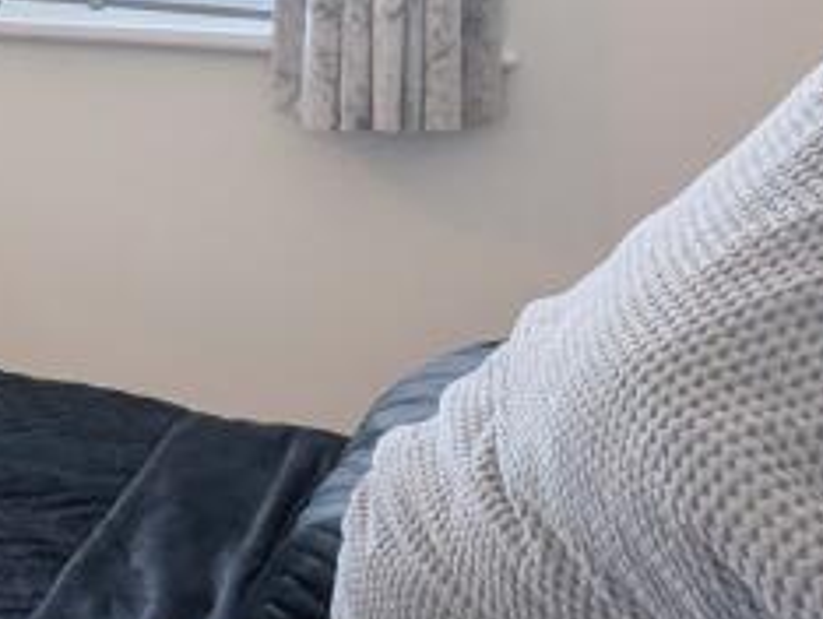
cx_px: -644
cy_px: -62
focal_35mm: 57
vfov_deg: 24.0
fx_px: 1357
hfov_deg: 21.9
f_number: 2.2
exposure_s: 1/197
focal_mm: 1.95
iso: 43
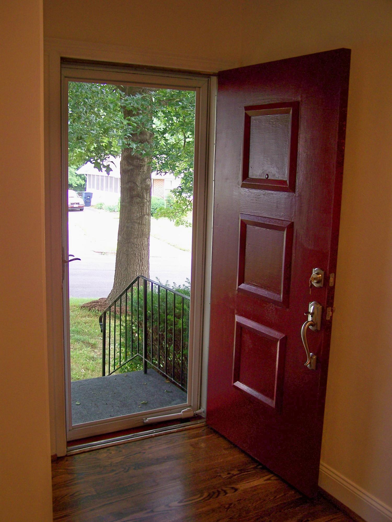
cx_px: 196
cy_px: 261
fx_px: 574
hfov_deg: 37.7
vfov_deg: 49.0
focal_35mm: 38
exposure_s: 1/20
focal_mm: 6.3
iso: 64
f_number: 2.8
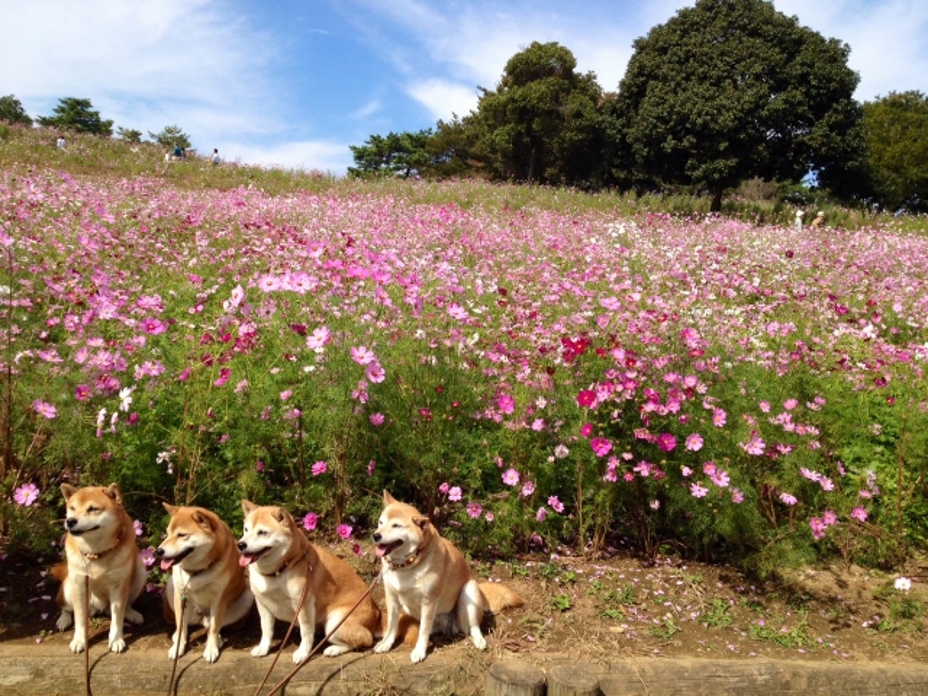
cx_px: 464
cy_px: 348
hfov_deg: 52.6
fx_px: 938
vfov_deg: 40.7
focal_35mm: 35
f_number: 2.4
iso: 50
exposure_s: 1/1577
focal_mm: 4.28
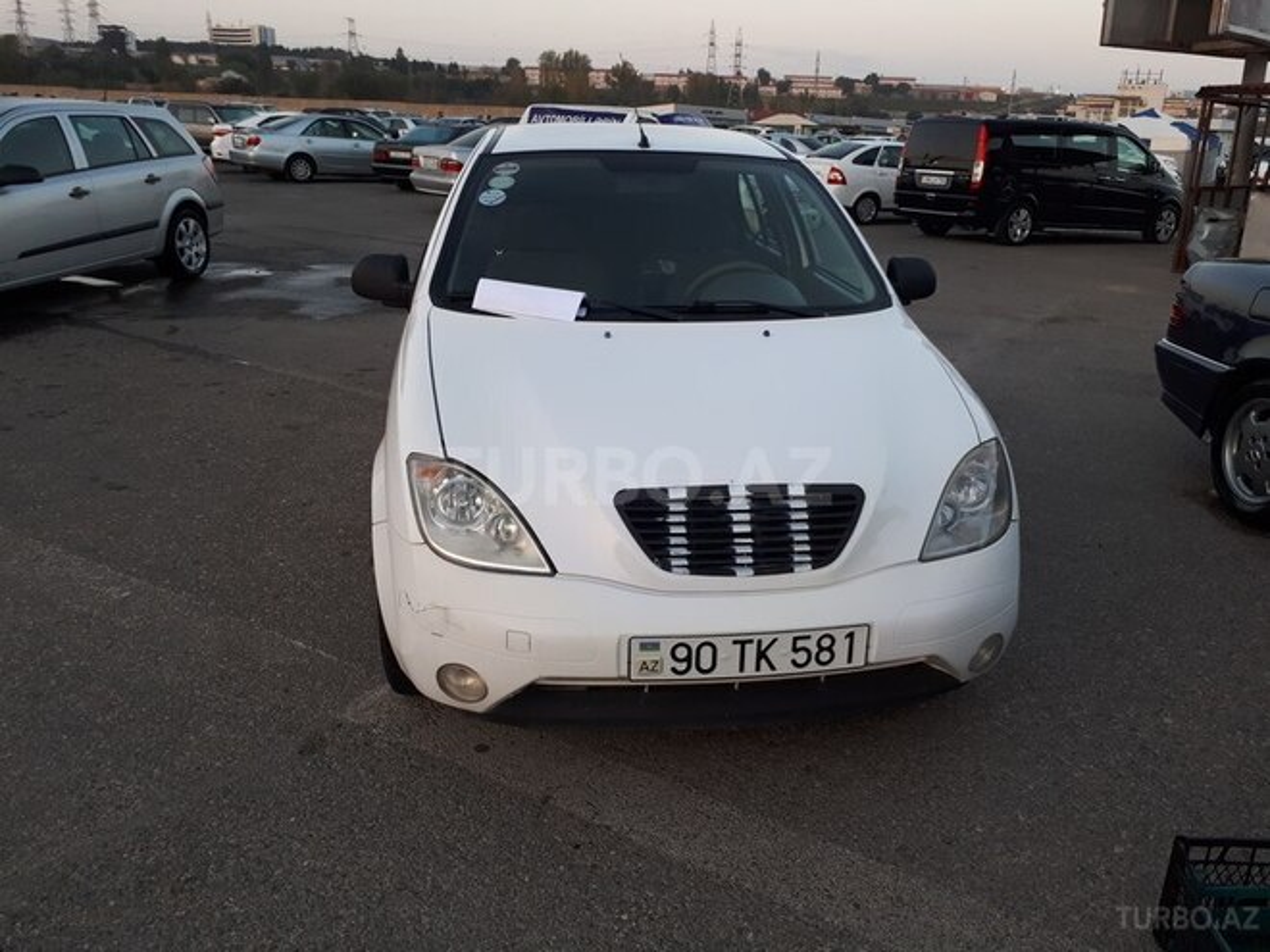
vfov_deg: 51.4
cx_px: 635
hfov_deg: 65.3
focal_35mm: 27
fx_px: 991
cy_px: 476
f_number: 1.9
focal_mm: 3.6
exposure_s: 1/120
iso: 64
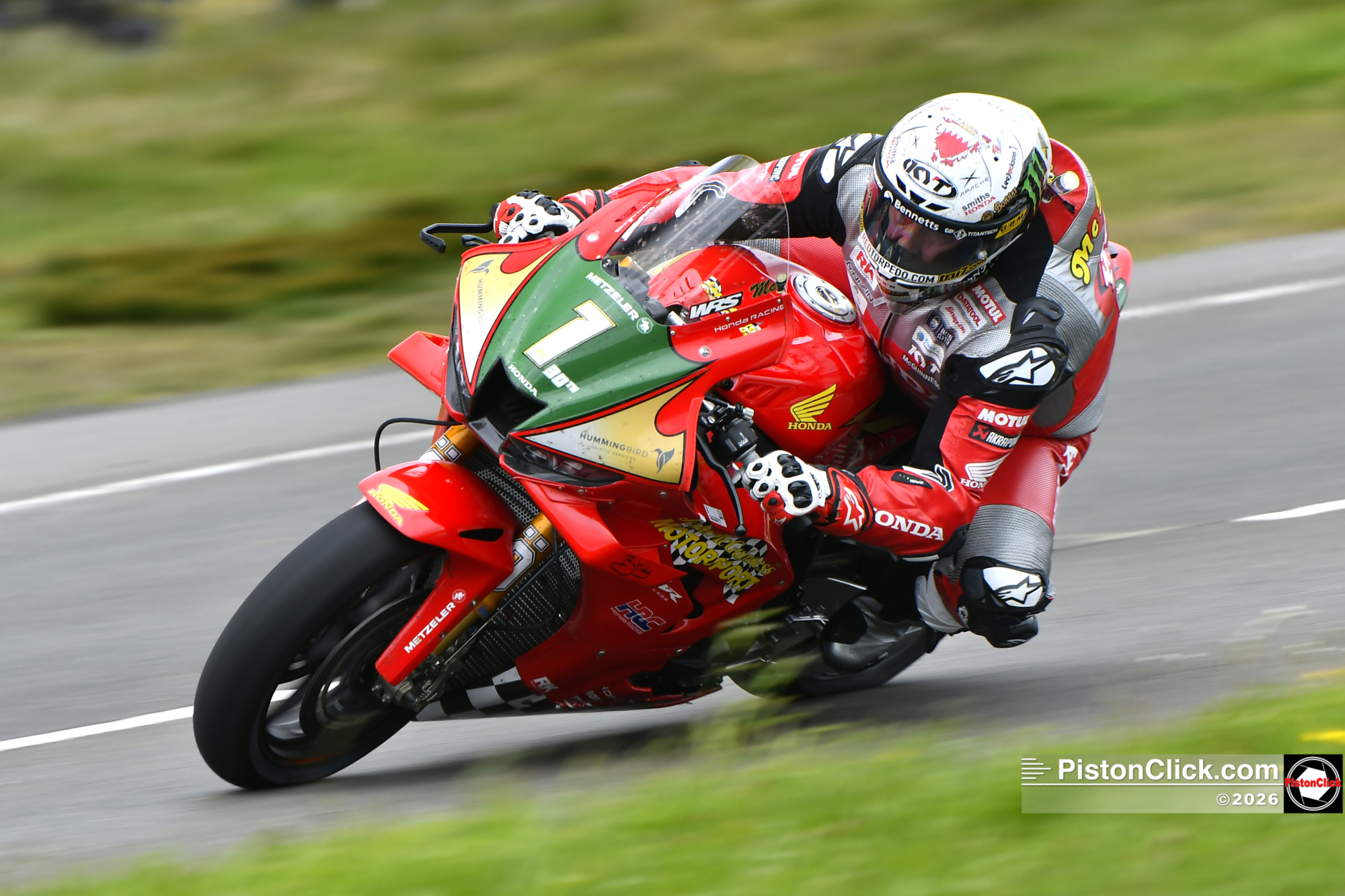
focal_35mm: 420
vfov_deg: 3.3
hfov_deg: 4.9
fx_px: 15689
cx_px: 672
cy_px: 448
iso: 220
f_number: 5.6
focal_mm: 280
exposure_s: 1/320
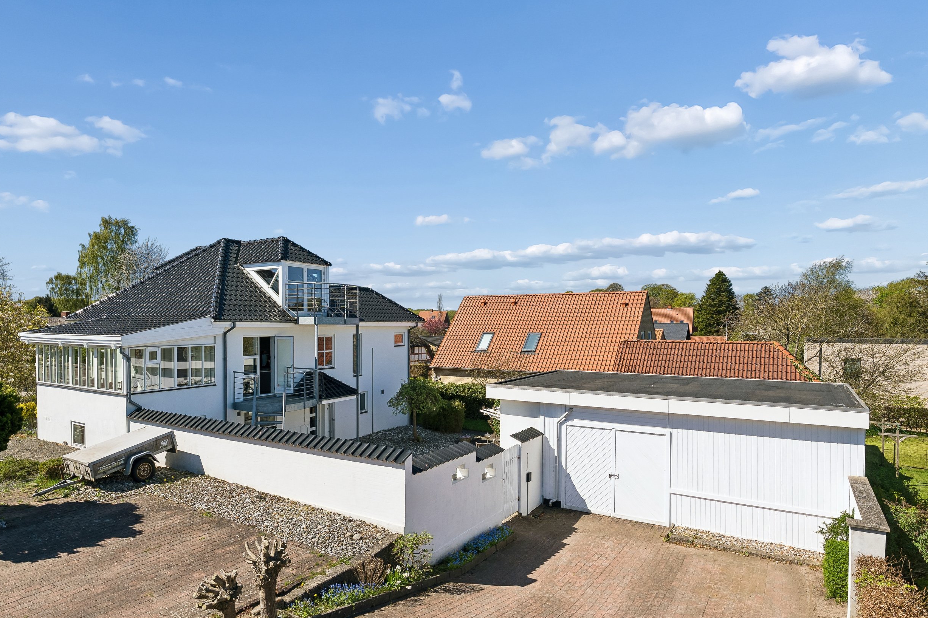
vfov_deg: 56.8
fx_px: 567
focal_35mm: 22
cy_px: 371
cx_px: 411
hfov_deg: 78.3
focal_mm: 18
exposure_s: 1/640
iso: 200
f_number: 8
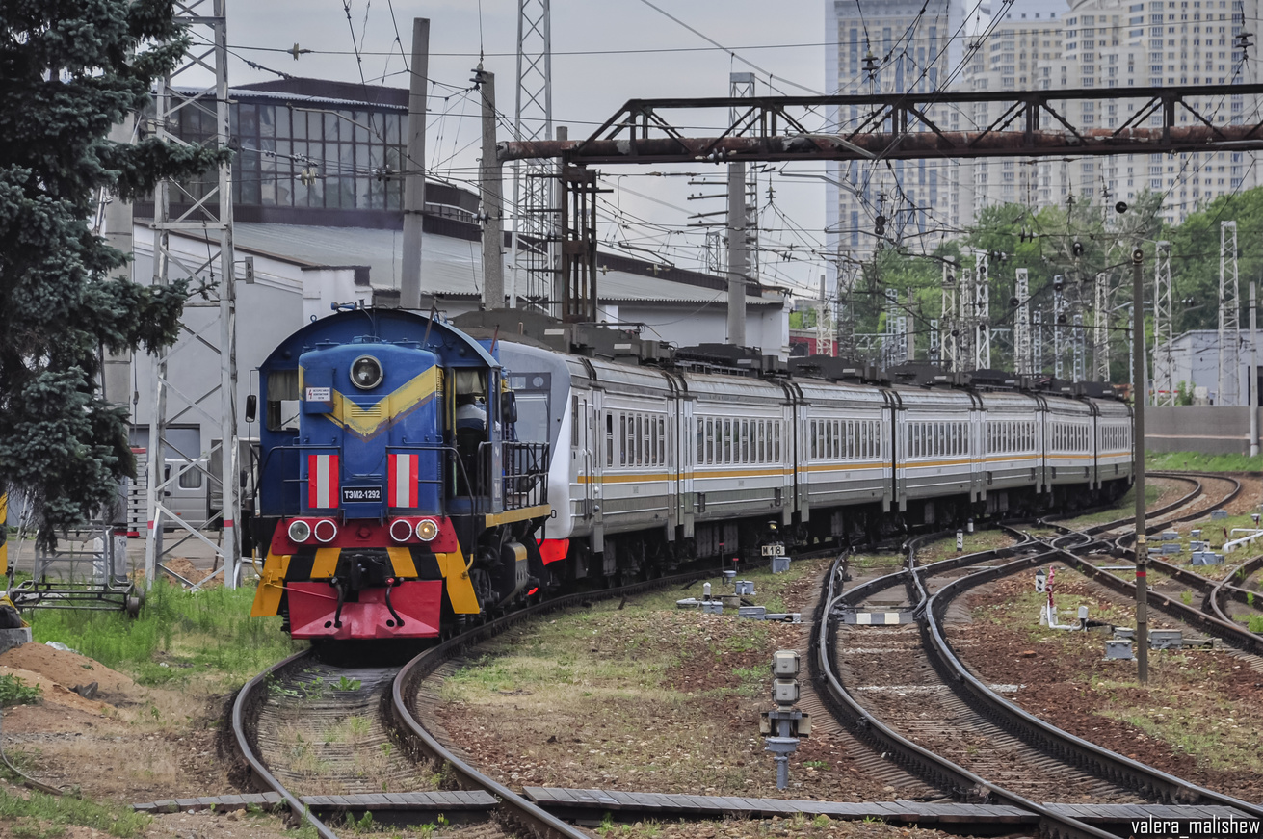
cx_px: 632
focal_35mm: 158
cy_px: 420
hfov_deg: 13.1
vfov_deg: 8.7
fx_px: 5519
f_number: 5.6
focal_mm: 105
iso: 250
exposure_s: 1/1000
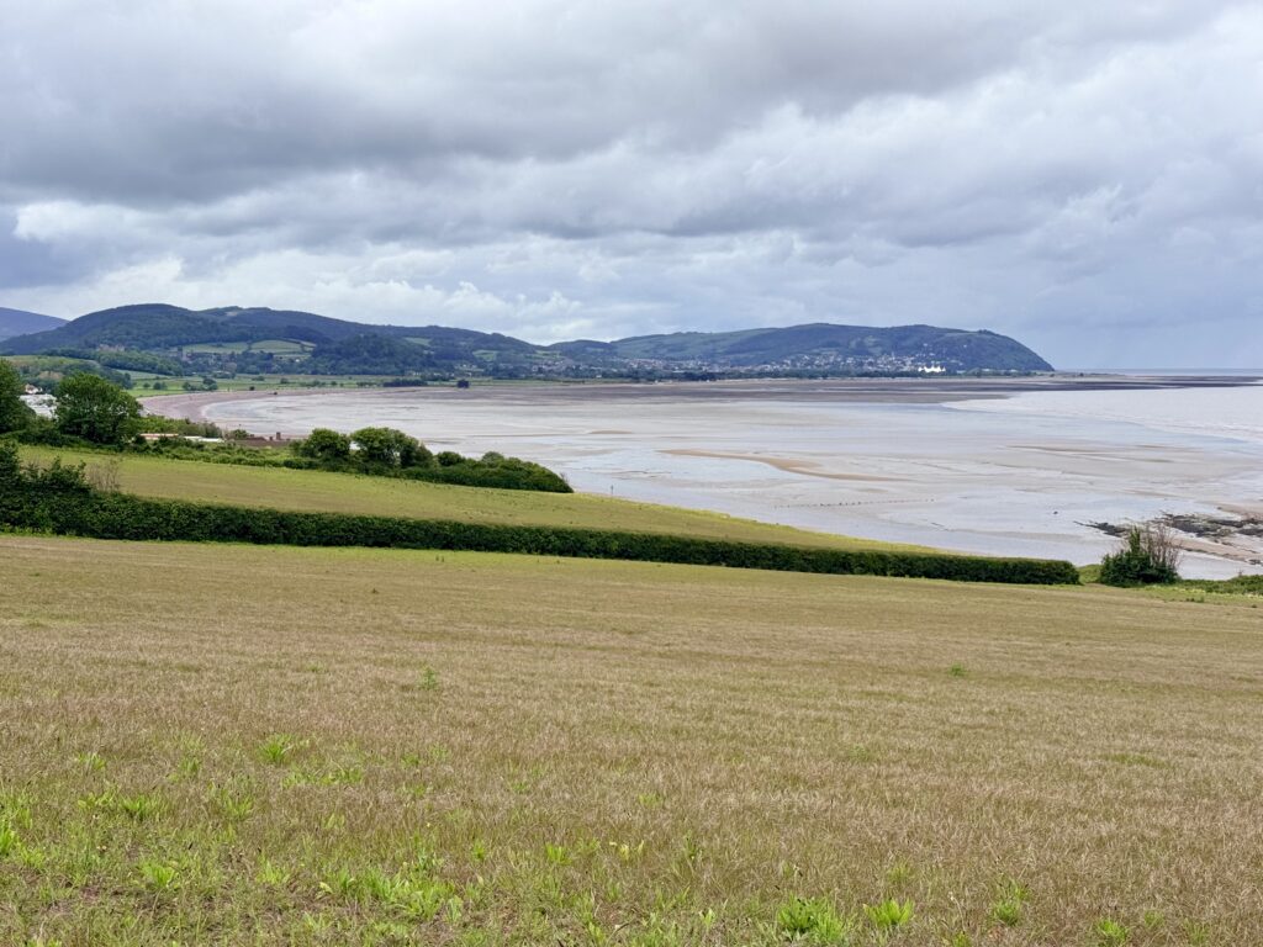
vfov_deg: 30.3
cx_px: 632
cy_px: 474
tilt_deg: -3.1
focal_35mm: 48
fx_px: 1751
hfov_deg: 39.7
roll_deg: -0.1
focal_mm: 6.76
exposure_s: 1/4878
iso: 80
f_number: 1.78
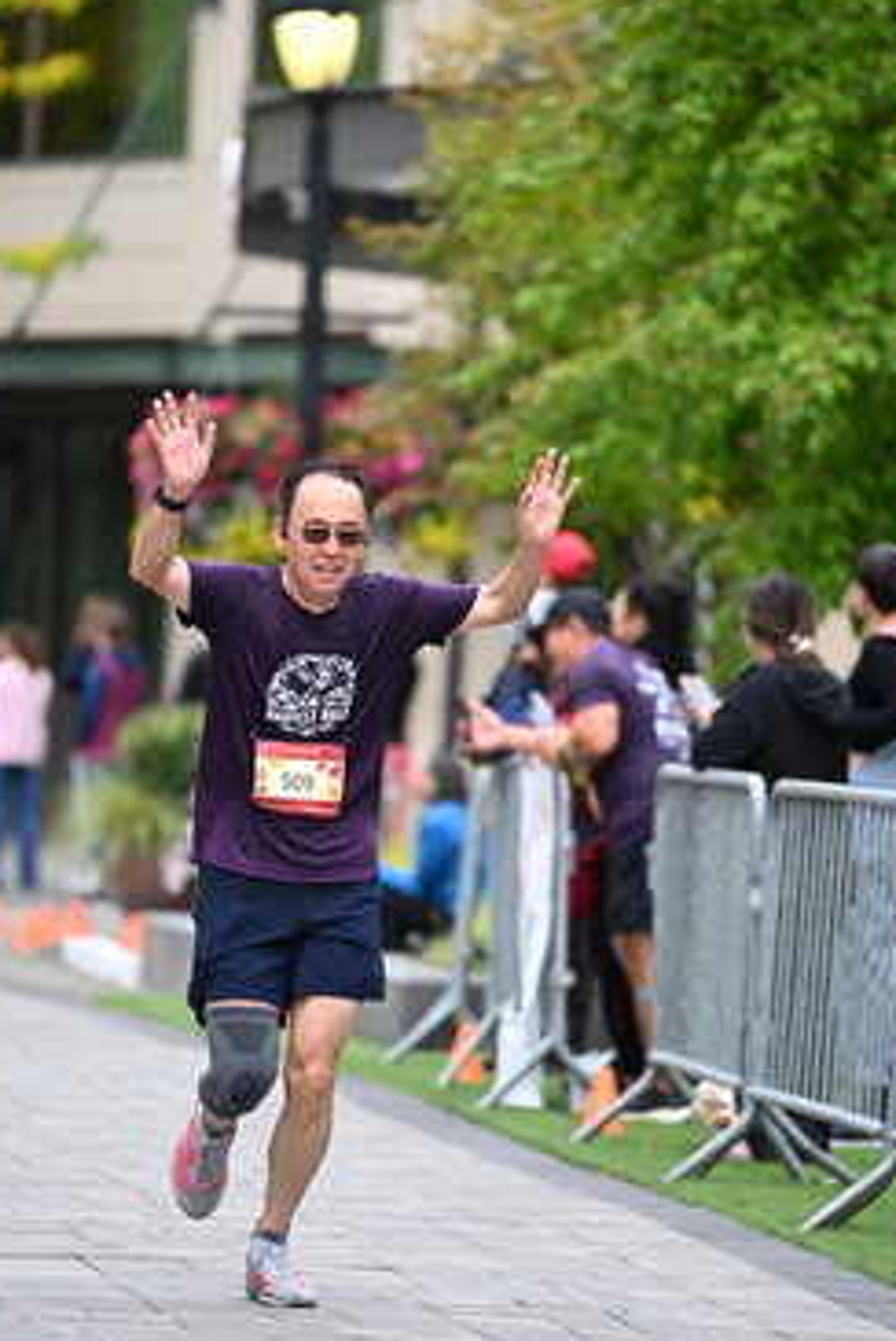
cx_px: 450
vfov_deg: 6.8
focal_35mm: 301
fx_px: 11215
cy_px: 606
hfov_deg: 4.6
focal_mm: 200
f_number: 2.8
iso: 800
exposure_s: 1/2000
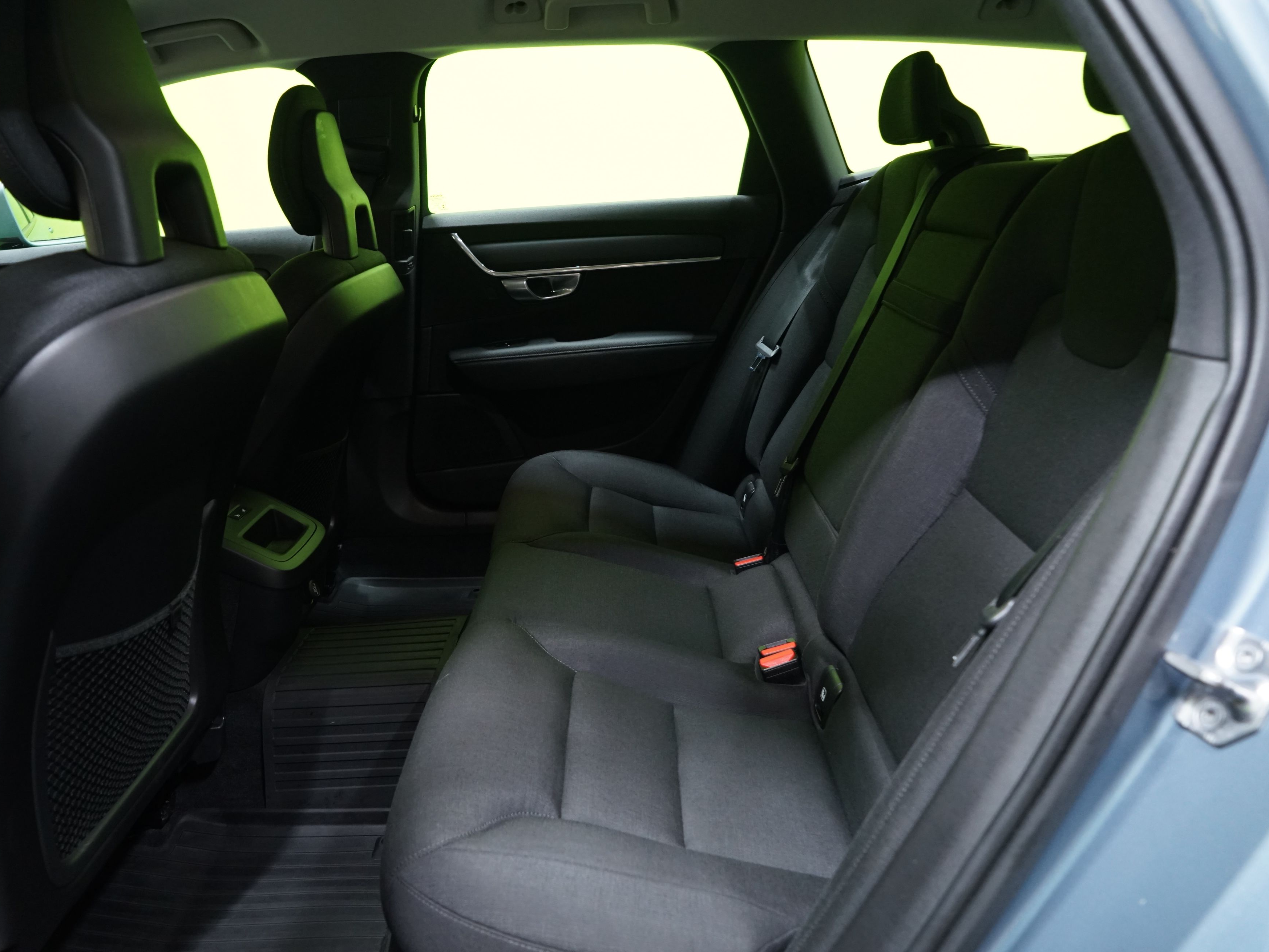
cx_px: 600
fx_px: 953
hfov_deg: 67.3
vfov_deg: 53.1
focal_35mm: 26
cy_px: 476
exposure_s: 1/20
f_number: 5.6
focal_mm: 24
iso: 2000
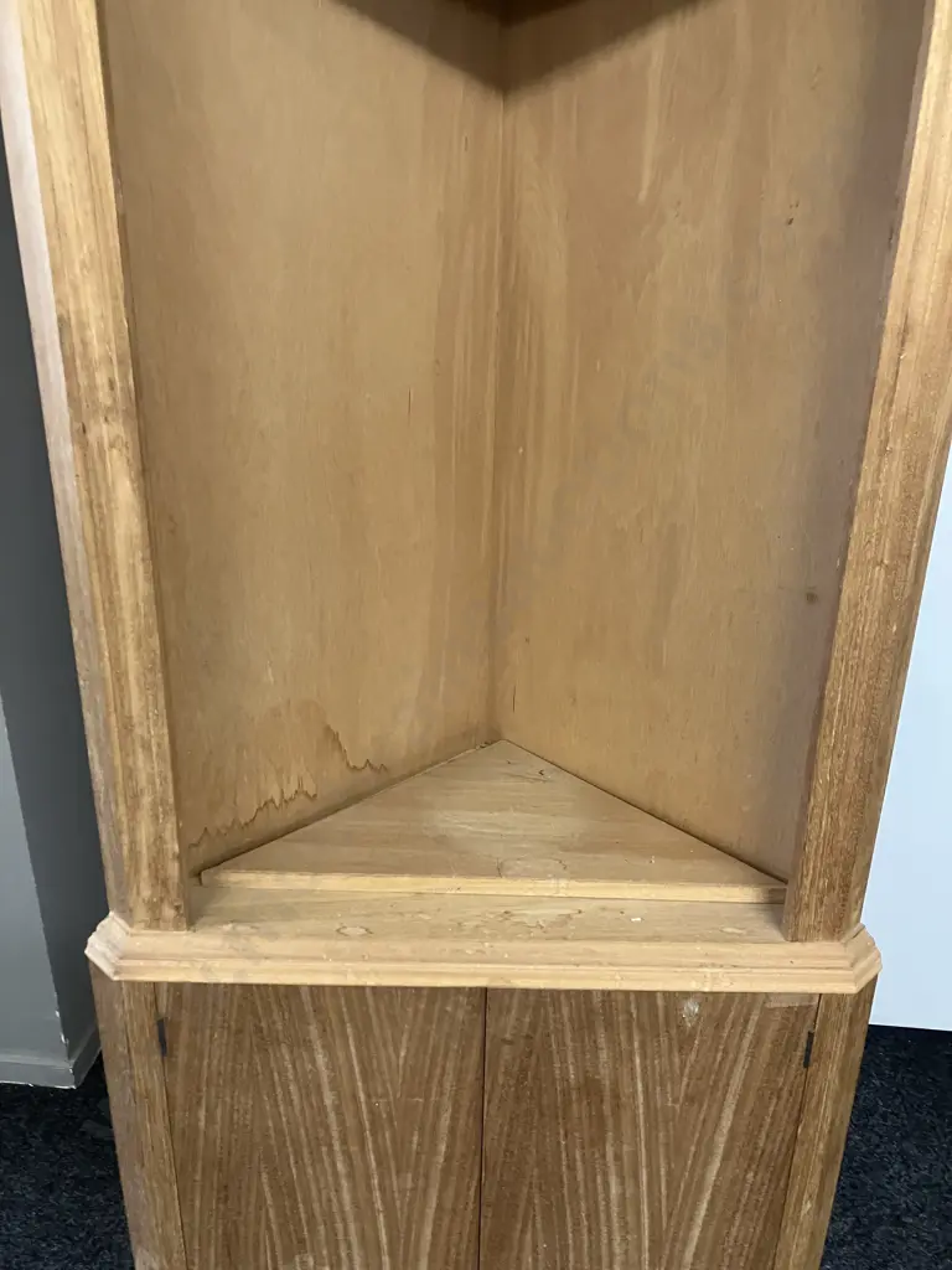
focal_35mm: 28
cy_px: 635
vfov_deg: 63.4
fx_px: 1027
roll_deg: -3.4
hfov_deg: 49.7
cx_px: 476
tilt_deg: -20.7
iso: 160
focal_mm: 3.99
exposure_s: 1/50
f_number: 1.8
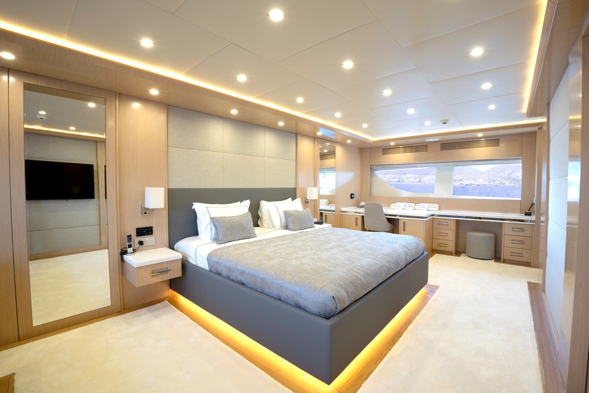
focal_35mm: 15
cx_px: 294
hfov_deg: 100.4
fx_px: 245
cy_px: 196
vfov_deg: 77.4
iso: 200
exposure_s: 1/4
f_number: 10
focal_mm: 10
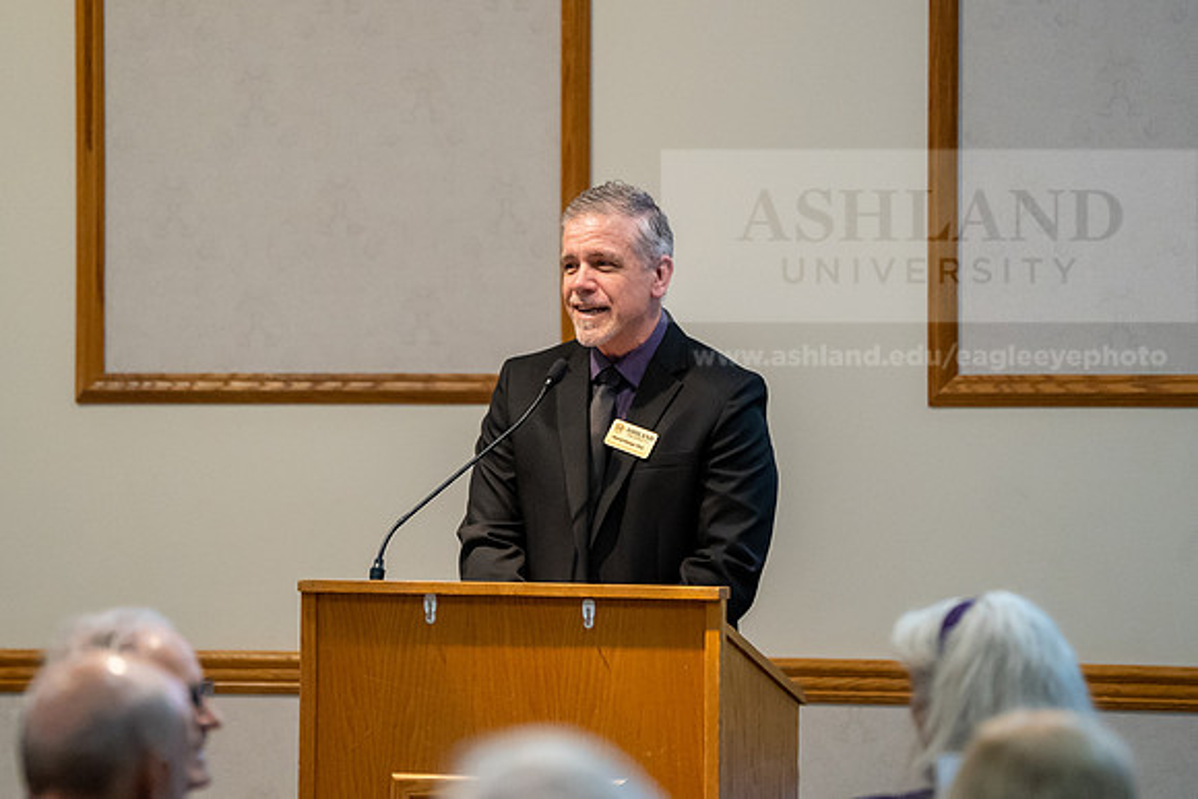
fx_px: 9381
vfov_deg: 4.9
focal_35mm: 282
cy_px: 346
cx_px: 581
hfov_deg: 7.3
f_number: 2.8
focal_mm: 200
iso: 5000
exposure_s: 1/400
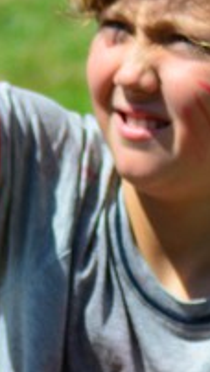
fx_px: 9440
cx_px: -339
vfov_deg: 2.3
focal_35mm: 956
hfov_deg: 1.3
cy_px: 137
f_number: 4.2
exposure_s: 1/640
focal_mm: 120
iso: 100
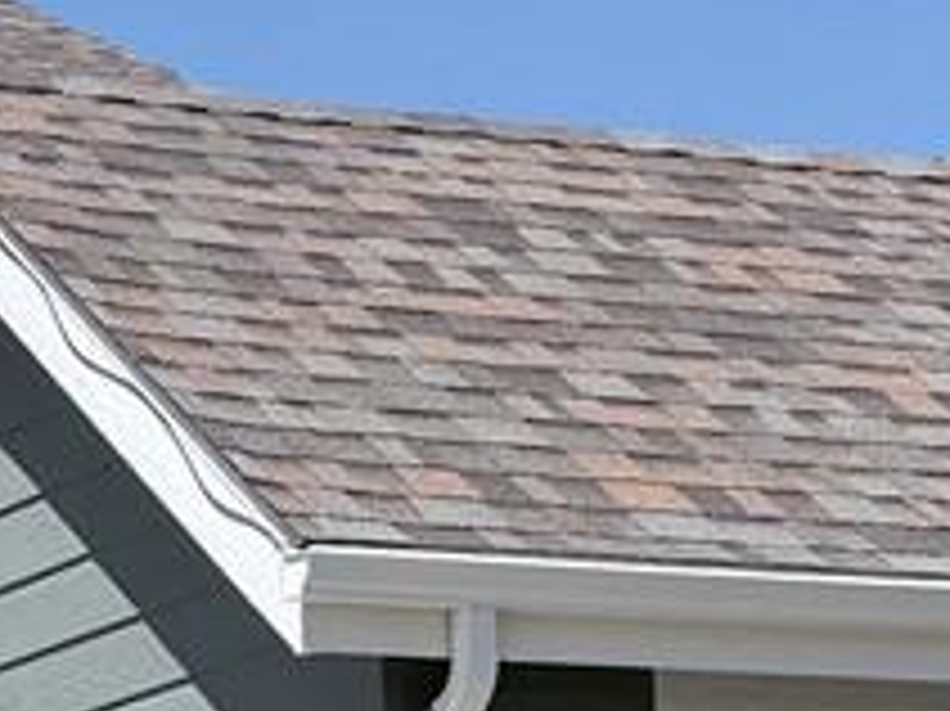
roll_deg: +2.6
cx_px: 135
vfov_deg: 8.1
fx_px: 4992
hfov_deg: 10.8
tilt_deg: +7.3
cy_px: 783
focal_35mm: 182
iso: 80
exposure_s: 1/6173
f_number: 1.78
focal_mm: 6.76
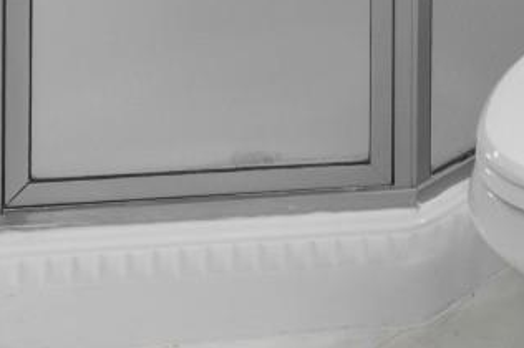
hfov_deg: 23.9
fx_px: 1120
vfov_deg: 12.6
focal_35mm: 77
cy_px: -545
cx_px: 637
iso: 100
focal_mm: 10
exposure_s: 1/2
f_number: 4.5
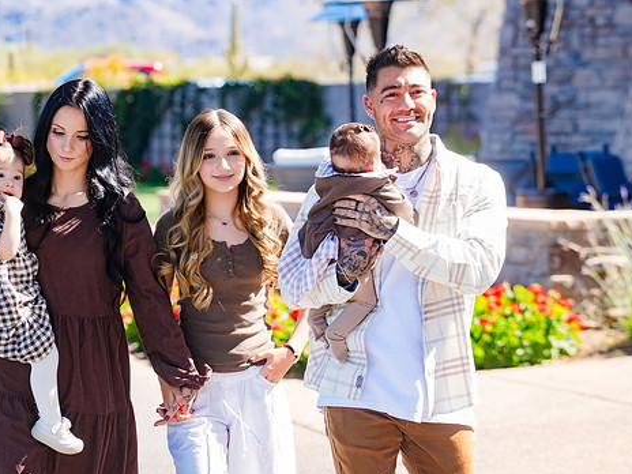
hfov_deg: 11.0
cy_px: 240
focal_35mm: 179
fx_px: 3268
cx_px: 291
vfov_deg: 8.3
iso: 320
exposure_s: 1/400
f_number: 5.6
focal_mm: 149
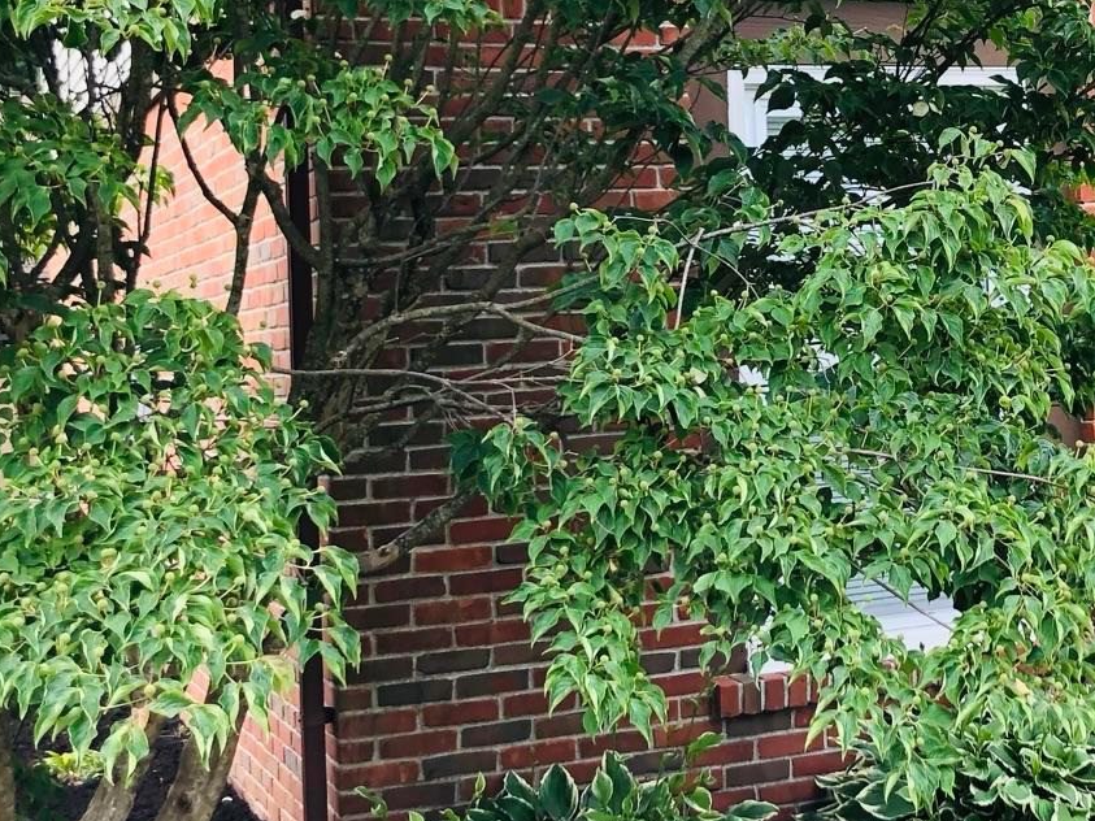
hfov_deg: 27.8
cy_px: 205
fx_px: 2151
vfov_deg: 21.4
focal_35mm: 68
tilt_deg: +3.2
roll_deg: +3.8
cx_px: 929
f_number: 1.8
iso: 20
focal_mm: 3.99
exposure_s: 1/173
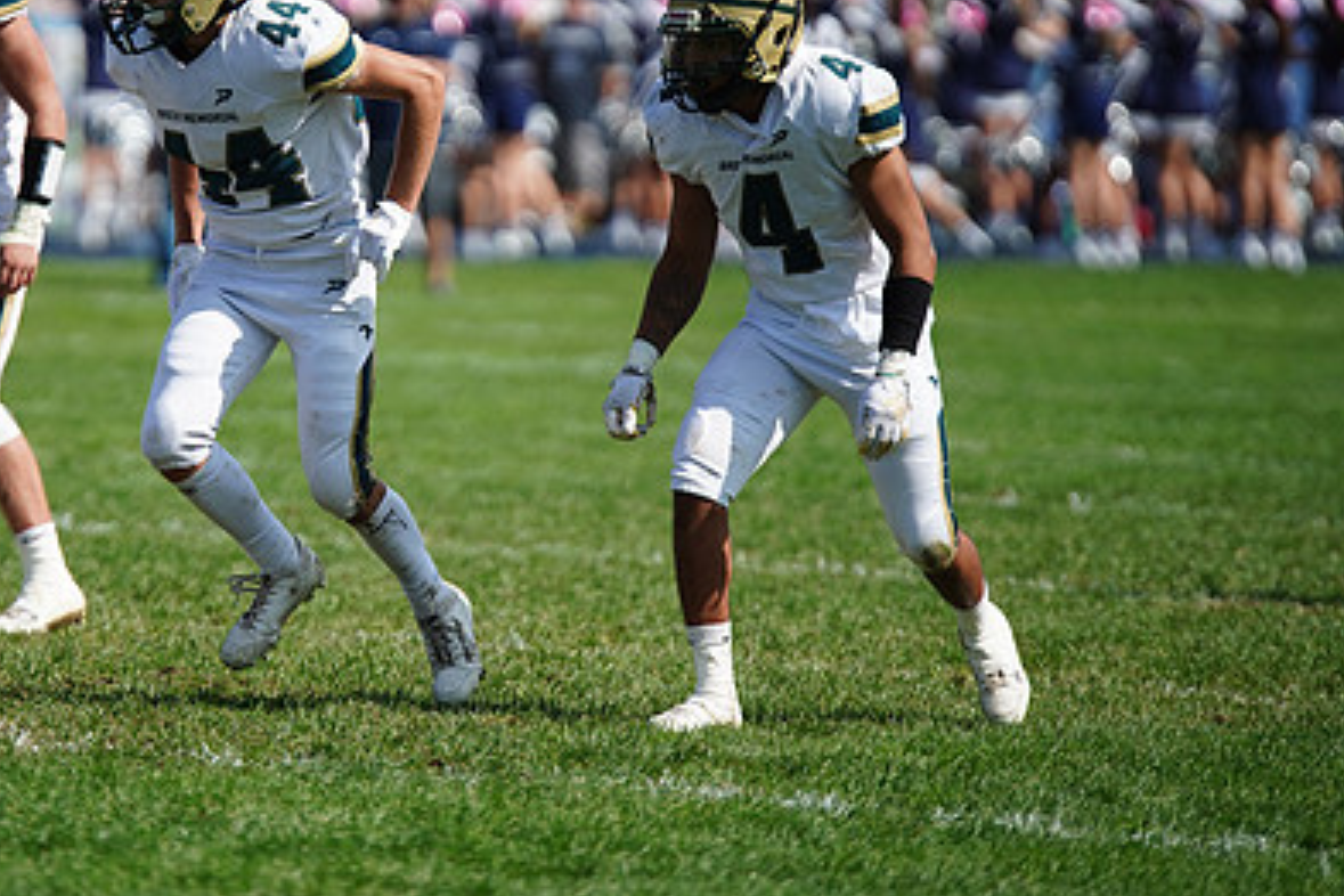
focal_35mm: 443
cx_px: 363
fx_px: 16537
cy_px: 251
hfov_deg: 4.7
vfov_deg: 3.1
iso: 400
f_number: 2.8
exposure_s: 1/6400
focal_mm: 300
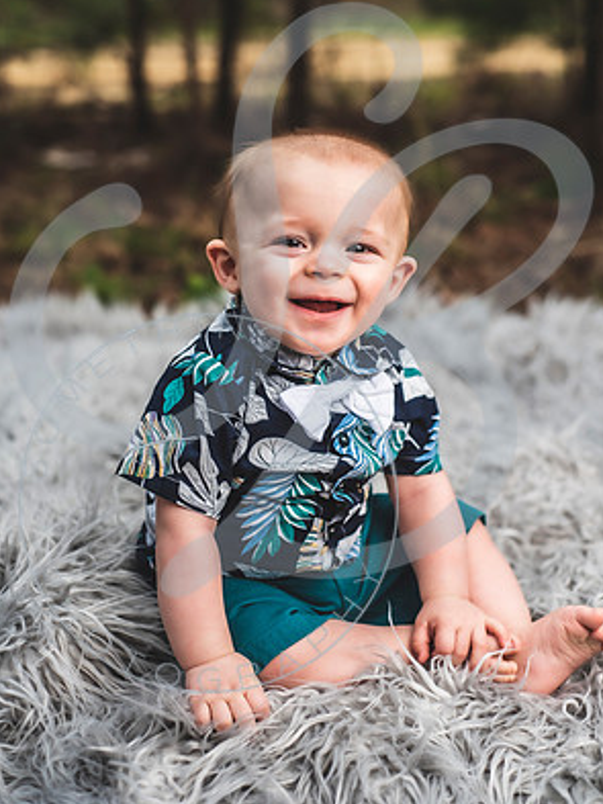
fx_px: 1277
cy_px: 348
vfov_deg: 34.9
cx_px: 300
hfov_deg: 26.6
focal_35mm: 55
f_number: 2.8
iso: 100
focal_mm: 50
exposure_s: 1/1600
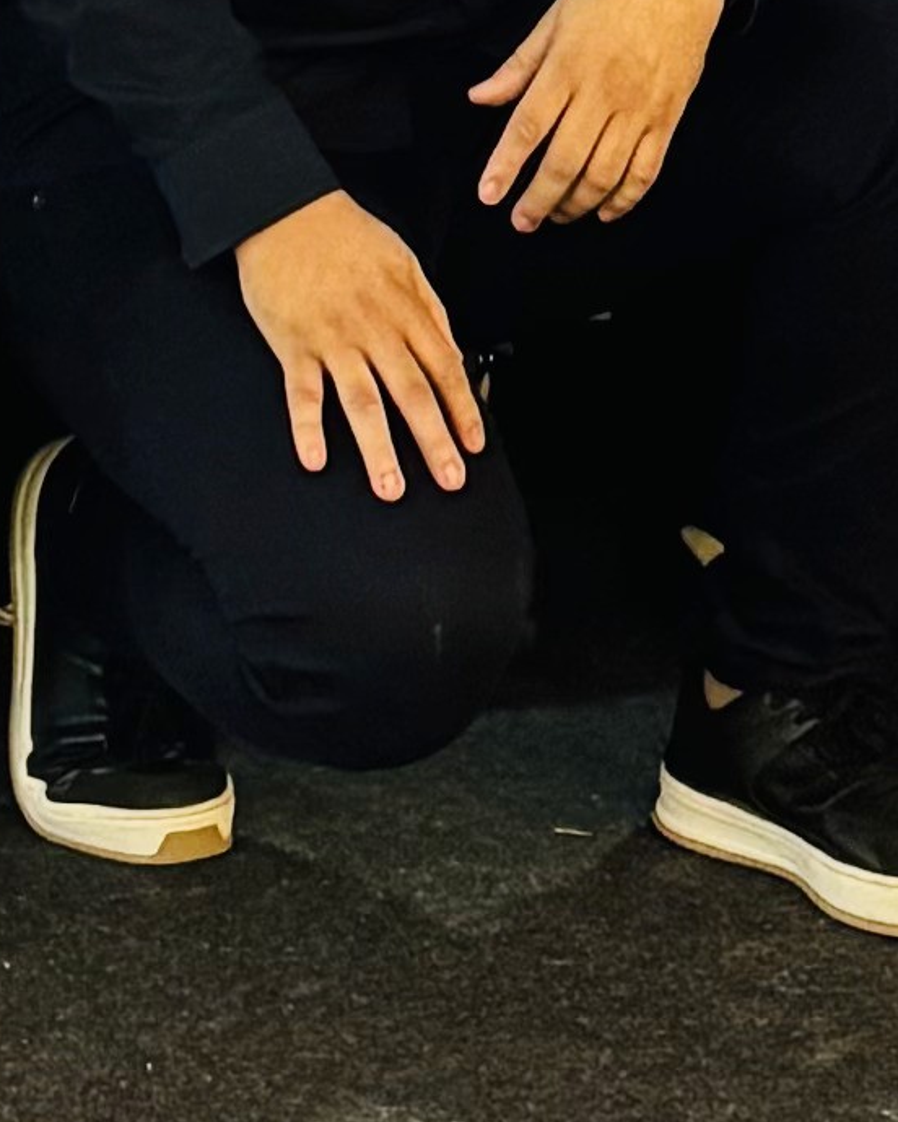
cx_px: 623
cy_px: -1571
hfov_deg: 7.4
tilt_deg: +0.7
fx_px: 6977
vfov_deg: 8.4
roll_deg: -0.8
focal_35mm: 210
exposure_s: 1/60
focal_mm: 5.96
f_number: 1.6
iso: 320
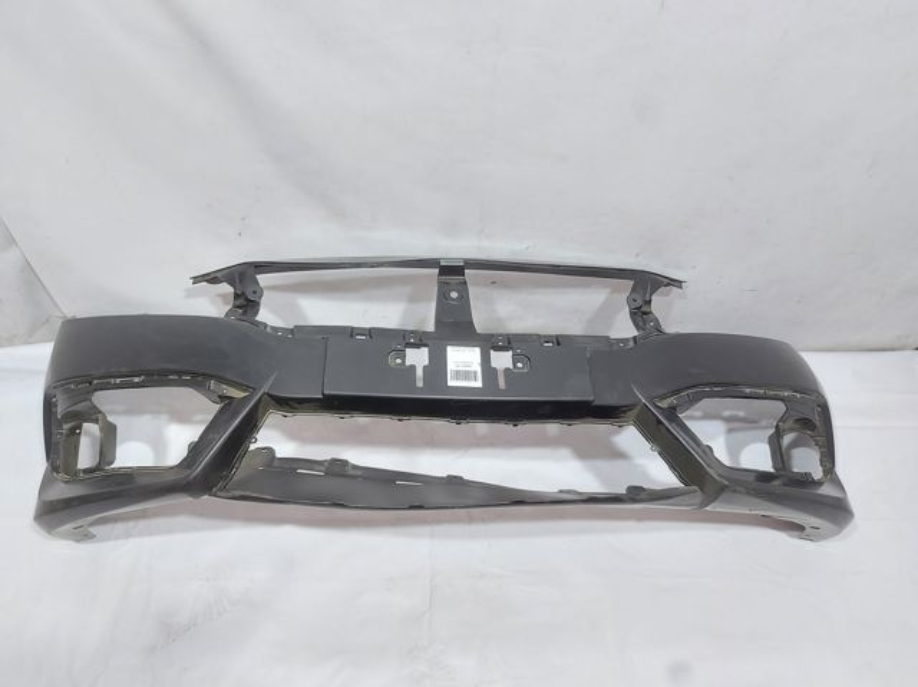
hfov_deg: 71.6
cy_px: 344
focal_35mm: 24
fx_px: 636
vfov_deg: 56.8
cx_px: 459
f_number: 1.8
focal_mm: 5.23
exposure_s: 1/33
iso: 200
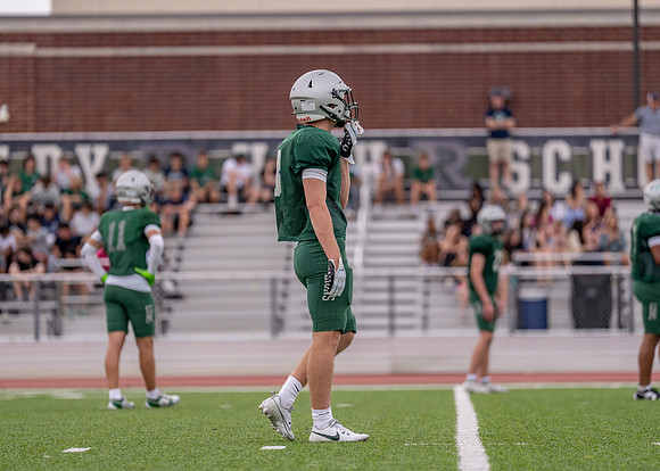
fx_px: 4265
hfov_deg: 8.8
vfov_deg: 6.3
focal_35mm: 228
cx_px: 330
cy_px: 241
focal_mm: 200
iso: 250
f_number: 2.8
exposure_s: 1/2500
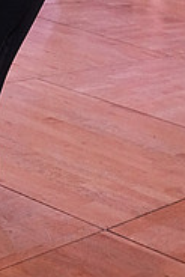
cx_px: -2
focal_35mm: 123
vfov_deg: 15.6
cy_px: -105
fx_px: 946
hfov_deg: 11.1
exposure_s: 1/400
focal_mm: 26
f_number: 5.6
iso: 3200
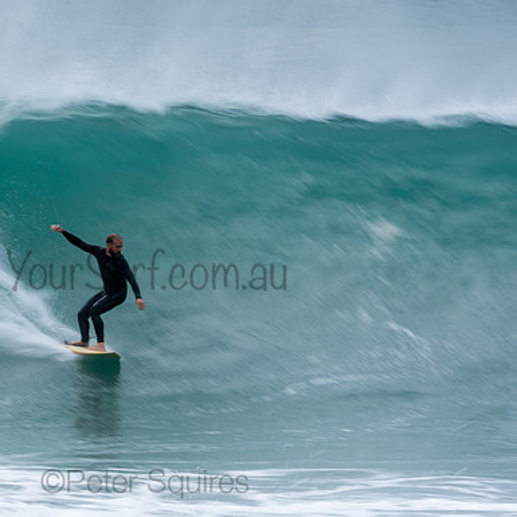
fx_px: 16238
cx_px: 145
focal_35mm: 961
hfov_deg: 1.8
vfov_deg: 1.8
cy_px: 258
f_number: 25
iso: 100
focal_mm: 500
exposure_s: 1/25
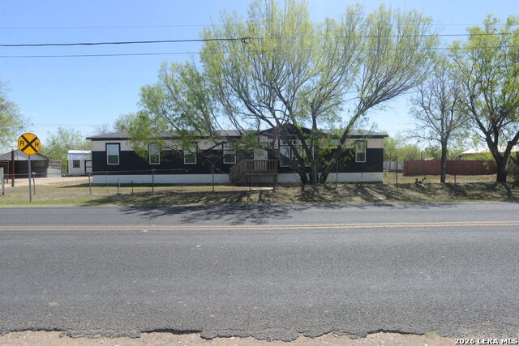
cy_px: 173
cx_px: 260
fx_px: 274
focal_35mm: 19
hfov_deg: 86.9
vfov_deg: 64.6
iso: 100
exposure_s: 1/200
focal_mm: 19
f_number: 7.1
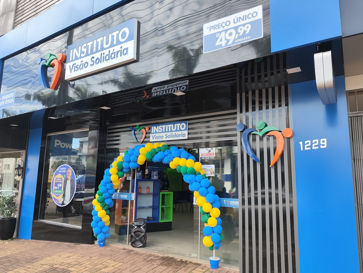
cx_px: 182
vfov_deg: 56.8
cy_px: 136
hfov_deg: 71.6
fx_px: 252
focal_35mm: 24
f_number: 1.6
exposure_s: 1/462
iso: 50
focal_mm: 5.84
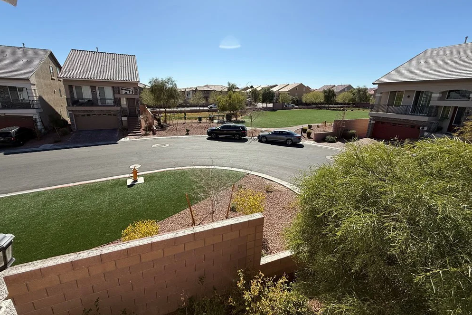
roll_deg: -1.4
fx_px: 197
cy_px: 150
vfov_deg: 77.3
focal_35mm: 15
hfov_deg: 100.4
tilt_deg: -15.3
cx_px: 234
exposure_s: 1/2237
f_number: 2.2
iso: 50
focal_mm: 2.22
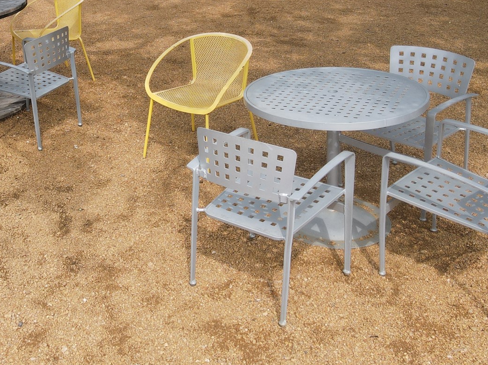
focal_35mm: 47
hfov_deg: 39.3
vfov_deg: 29.7
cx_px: 121
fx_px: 662
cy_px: 46
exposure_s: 1/320
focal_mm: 4.5
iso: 100
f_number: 2.8
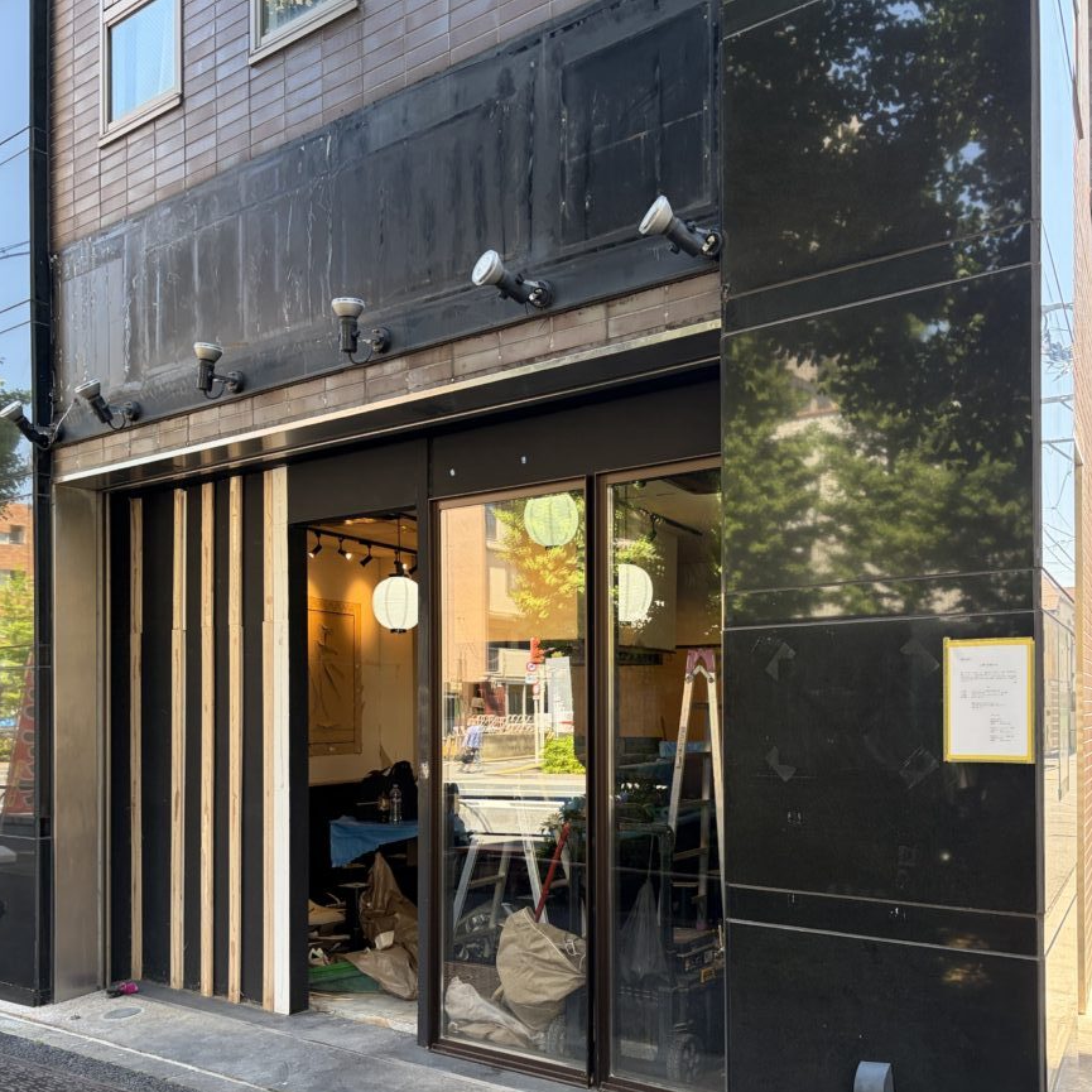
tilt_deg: +1.1
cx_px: 596
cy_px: 706
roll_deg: -0.2
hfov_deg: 48.4
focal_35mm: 34
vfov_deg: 47.8
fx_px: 1213
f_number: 1.6
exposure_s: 1/221
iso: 100
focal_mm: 5.96
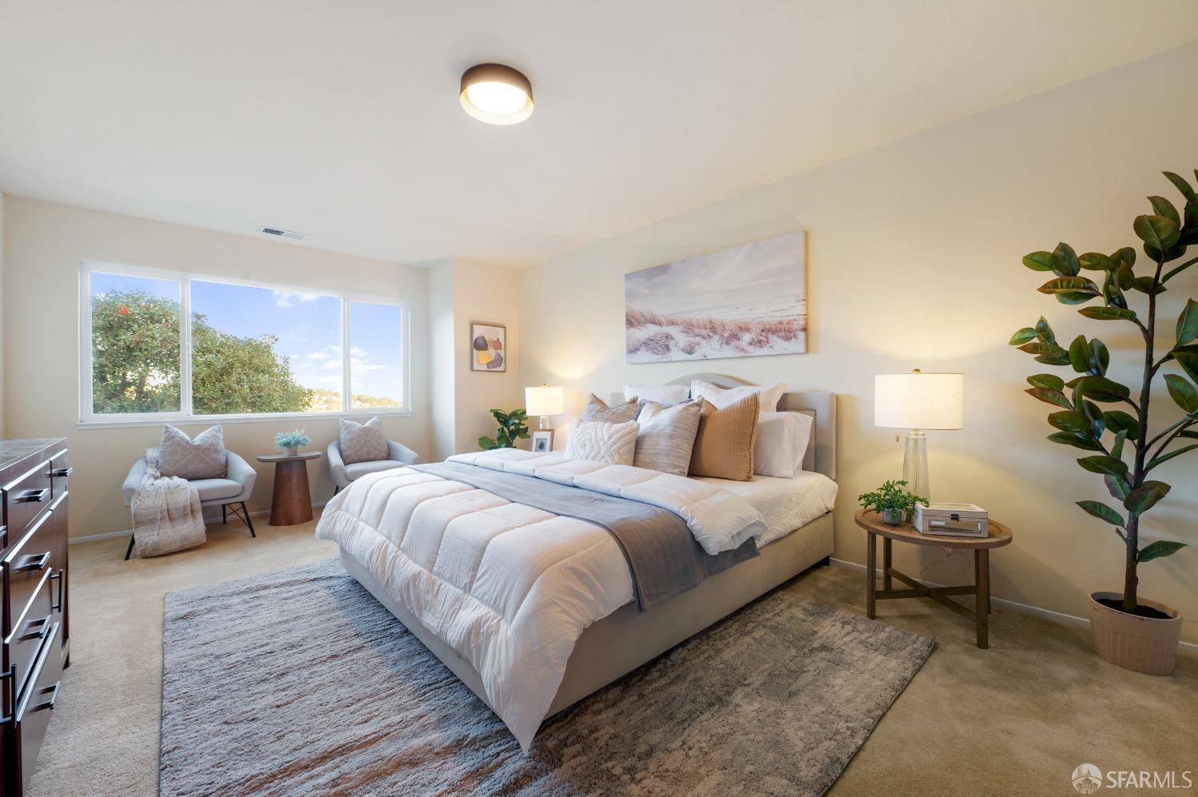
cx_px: 599
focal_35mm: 14
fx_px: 465
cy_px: 398
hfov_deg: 104.3
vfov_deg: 81.1
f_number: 8
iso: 80
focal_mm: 14
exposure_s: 1/1.67
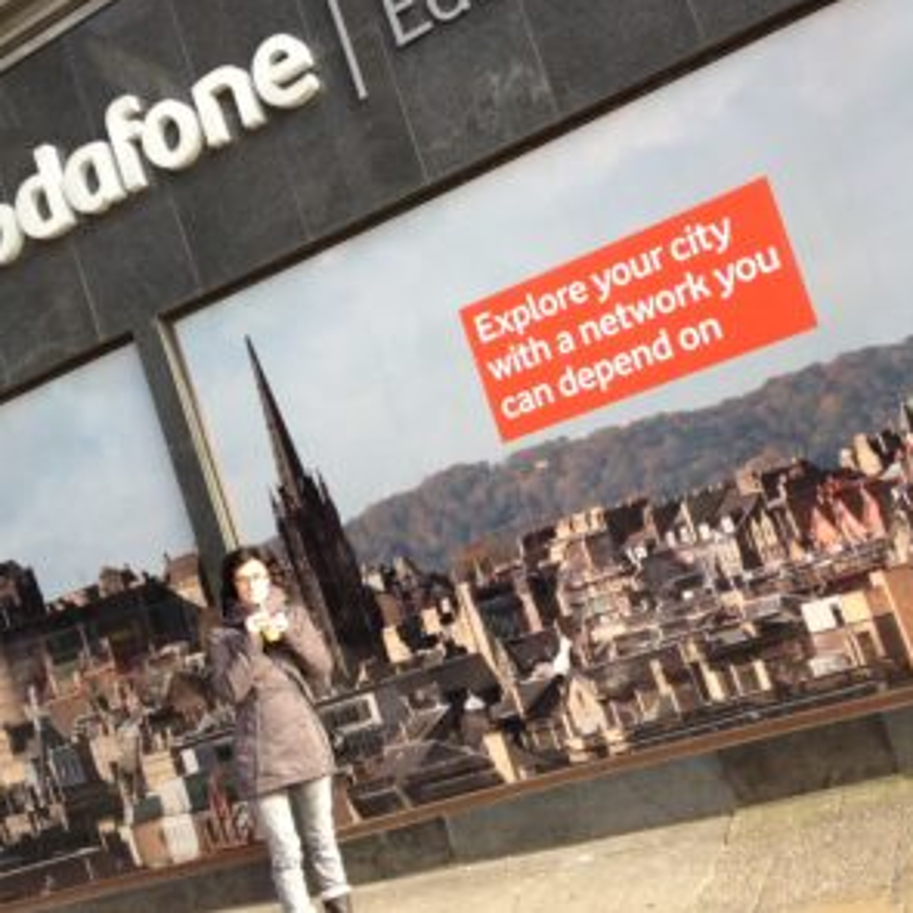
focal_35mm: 42
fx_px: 1253
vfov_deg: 40.0
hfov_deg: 39.9
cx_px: 520
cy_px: 452
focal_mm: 4.28
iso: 50
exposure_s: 1/260
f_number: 2.4
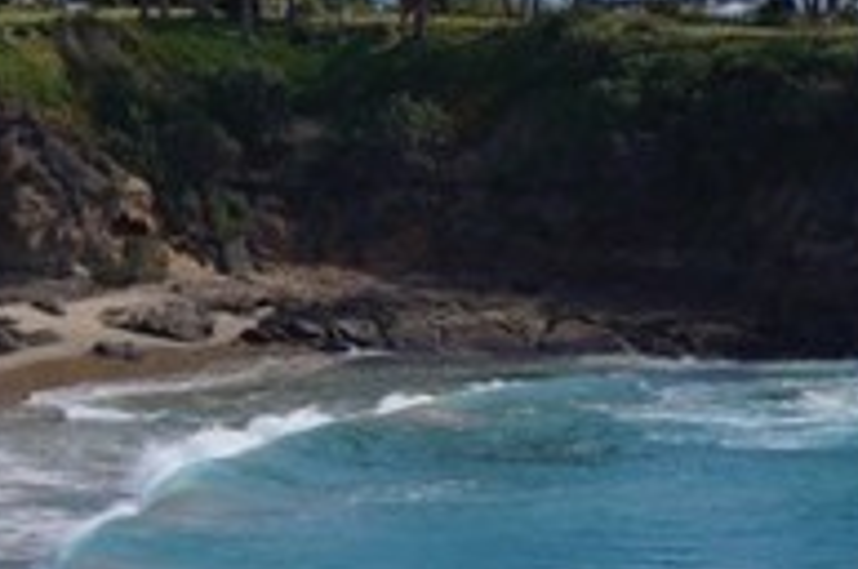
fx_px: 7947
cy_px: 2
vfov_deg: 4.1
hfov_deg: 6.2
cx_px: 285
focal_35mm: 334
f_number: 16
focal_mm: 42
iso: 100
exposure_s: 1/125
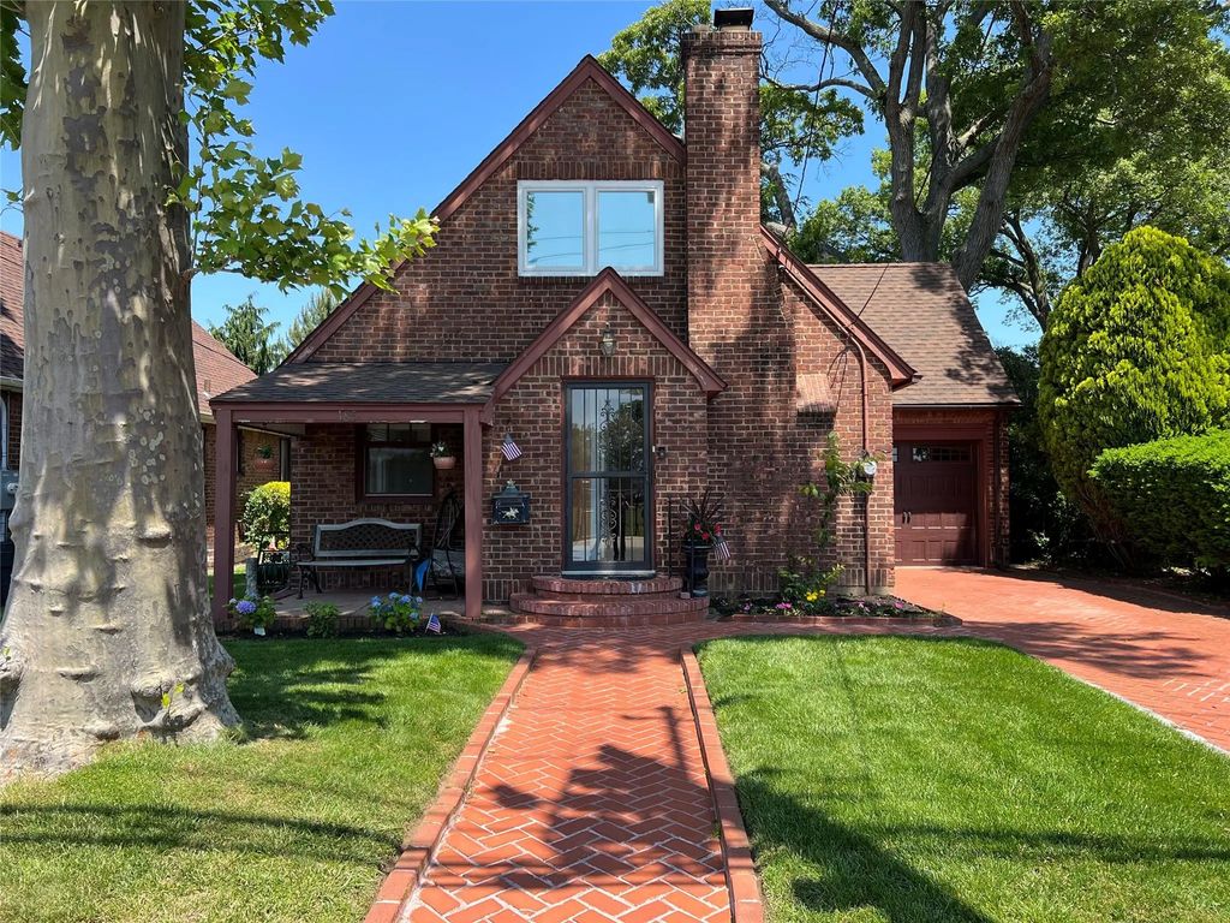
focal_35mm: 26
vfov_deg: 53.1
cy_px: 462
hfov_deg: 67.3
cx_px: 615
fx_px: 924
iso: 50
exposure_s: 1/1488
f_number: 1.5
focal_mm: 5.7
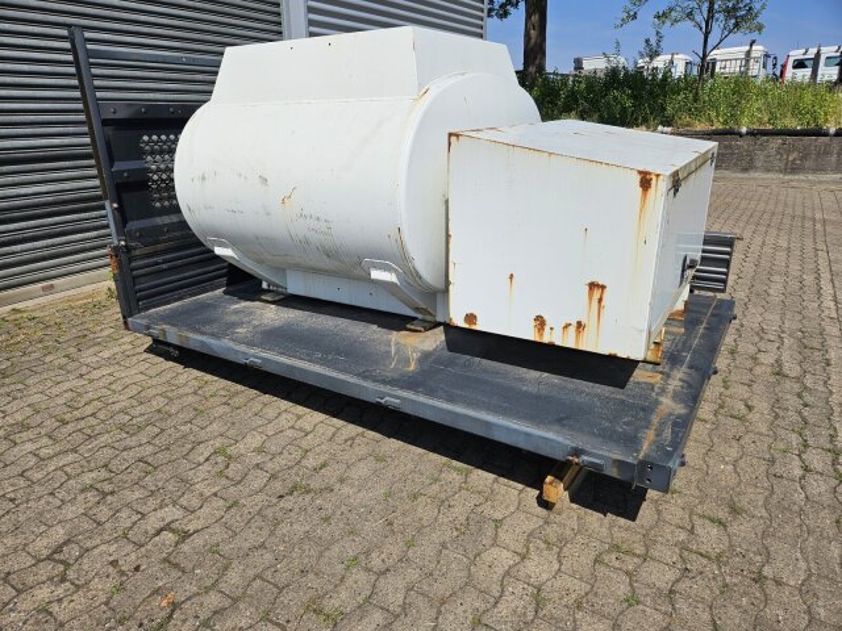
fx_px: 559
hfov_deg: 73.9
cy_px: 316
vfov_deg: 58.9
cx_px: 421
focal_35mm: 23
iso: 25
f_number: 1.8
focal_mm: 5.4
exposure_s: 1/3446
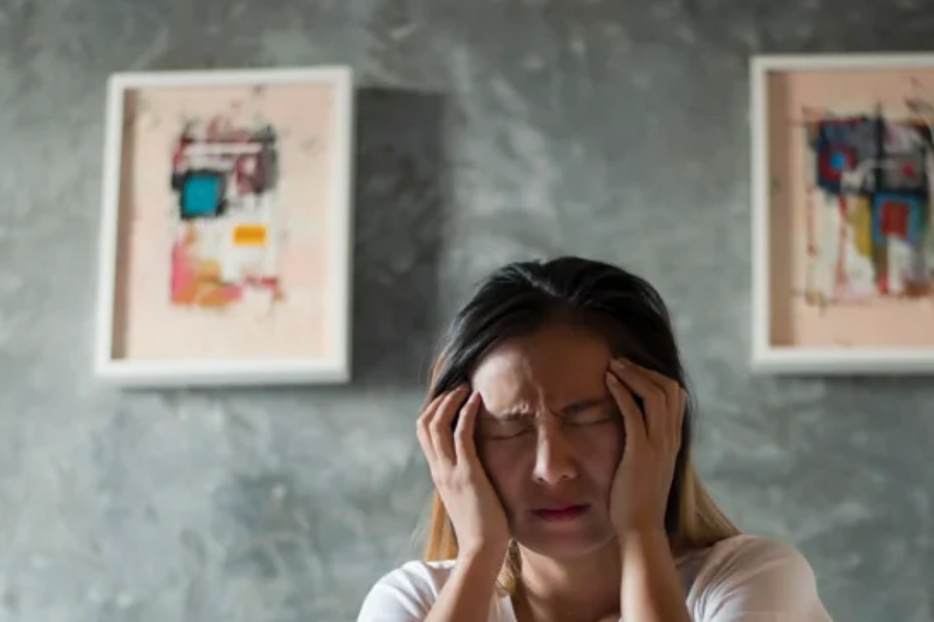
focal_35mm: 94
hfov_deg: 21.7
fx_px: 2438
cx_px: 526
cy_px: 441
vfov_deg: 14.5
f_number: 1.8
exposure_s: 1/100
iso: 400
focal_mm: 50
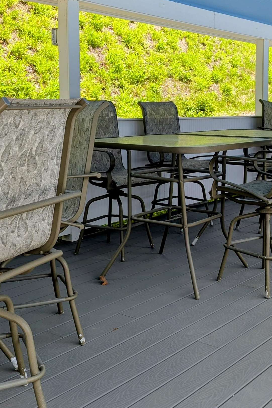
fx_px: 533
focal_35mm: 47
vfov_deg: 41.6
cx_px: 179
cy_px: 151
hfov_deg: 28.5
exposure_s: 1/595
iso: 22
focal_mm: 6.9
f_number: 1.68
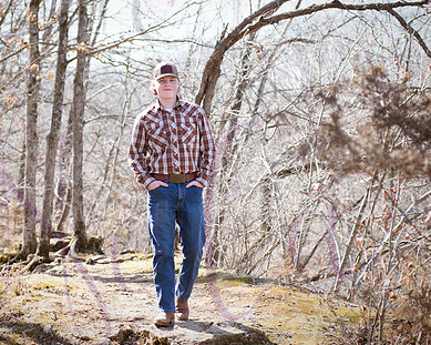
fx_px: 1428
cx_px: 173
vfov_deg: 13.8
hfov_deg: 17.1
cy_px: 145
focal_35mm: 112
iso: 800
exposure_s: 1/1000
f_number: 4.5
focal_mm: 80
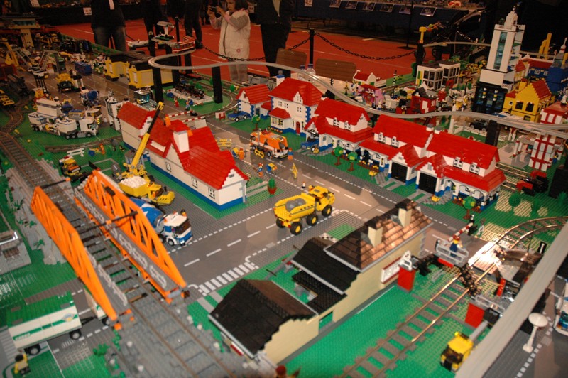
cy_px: 189
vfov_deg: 47.9
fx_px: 426
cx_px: 284
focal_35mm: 27
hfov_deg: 67.4
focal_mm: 18
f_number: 4
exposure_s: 1/60
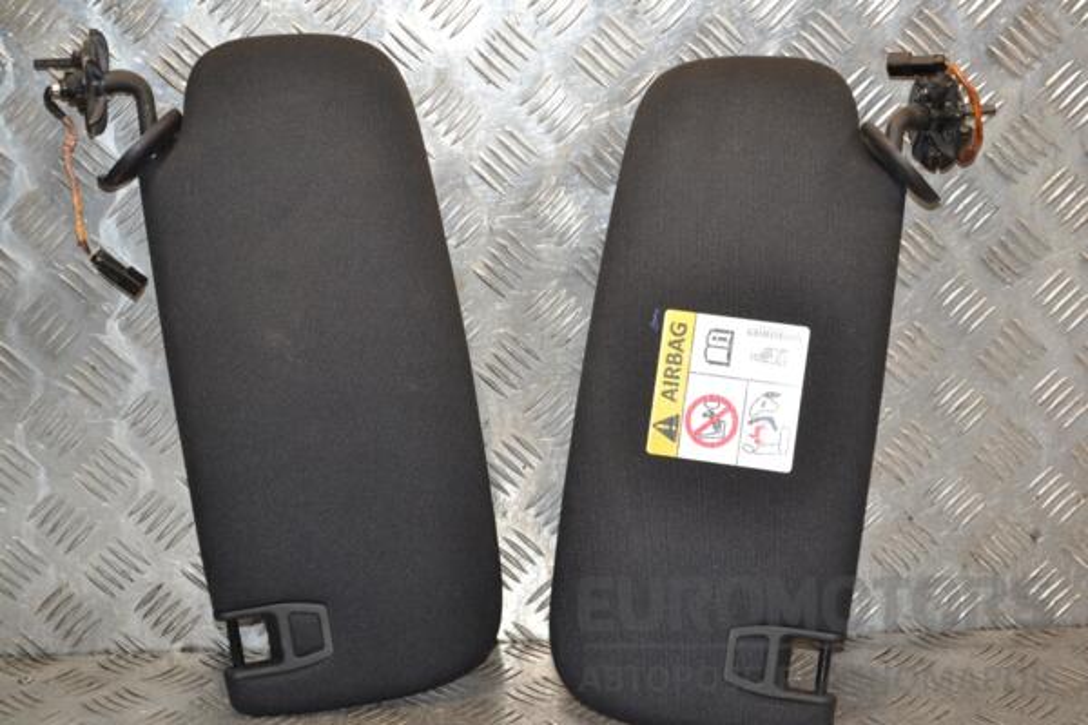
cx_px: 544
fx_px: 2629
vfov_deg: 15.7
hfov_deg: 23.4
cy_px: 362
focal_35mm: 87
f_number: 5.6
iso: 800
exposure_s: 1/200
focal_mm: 58
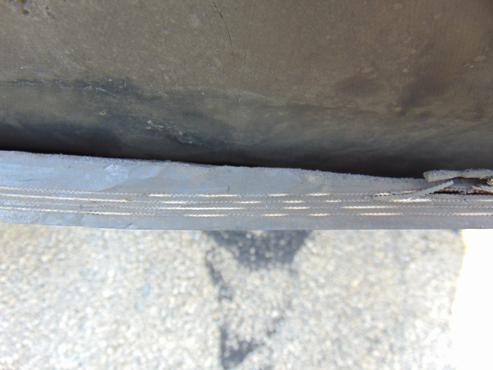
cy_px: 185
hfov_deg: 69.4
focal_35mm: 25
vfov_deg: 54.9
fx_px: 356
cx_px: 246
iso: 80
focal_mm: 4.5
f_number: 3
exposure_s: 1/60
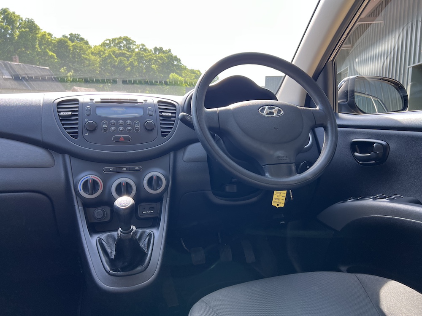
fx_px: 317
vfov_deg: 53.1
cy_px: 158
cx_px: 211
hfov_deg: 67.3
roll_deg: +0.6
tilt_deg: -10.1
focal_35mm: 26
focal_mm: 5.7
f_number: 1.5
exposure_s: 1/225
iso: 40
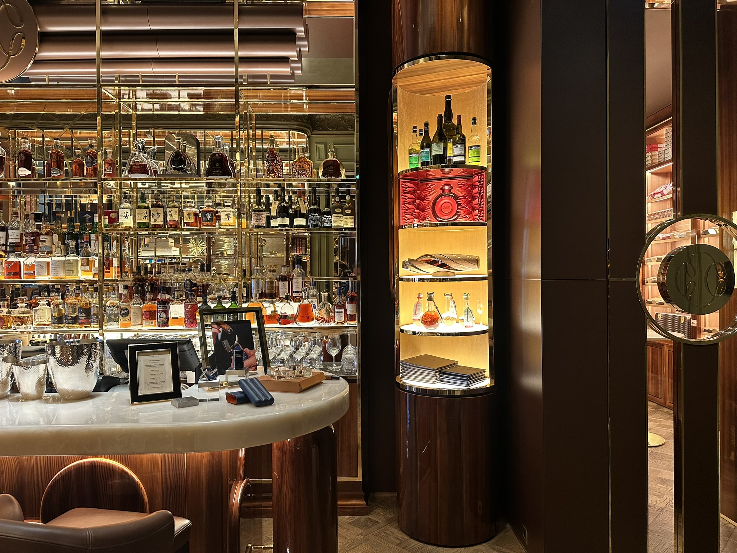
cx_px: 368
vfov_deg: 56.8
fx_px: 511
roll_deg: +0.4
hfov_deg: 71.6
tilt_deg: +0.2
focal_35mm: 24
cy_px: 276
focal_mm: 6.86
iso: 250
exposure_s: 1/50
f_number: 1.78
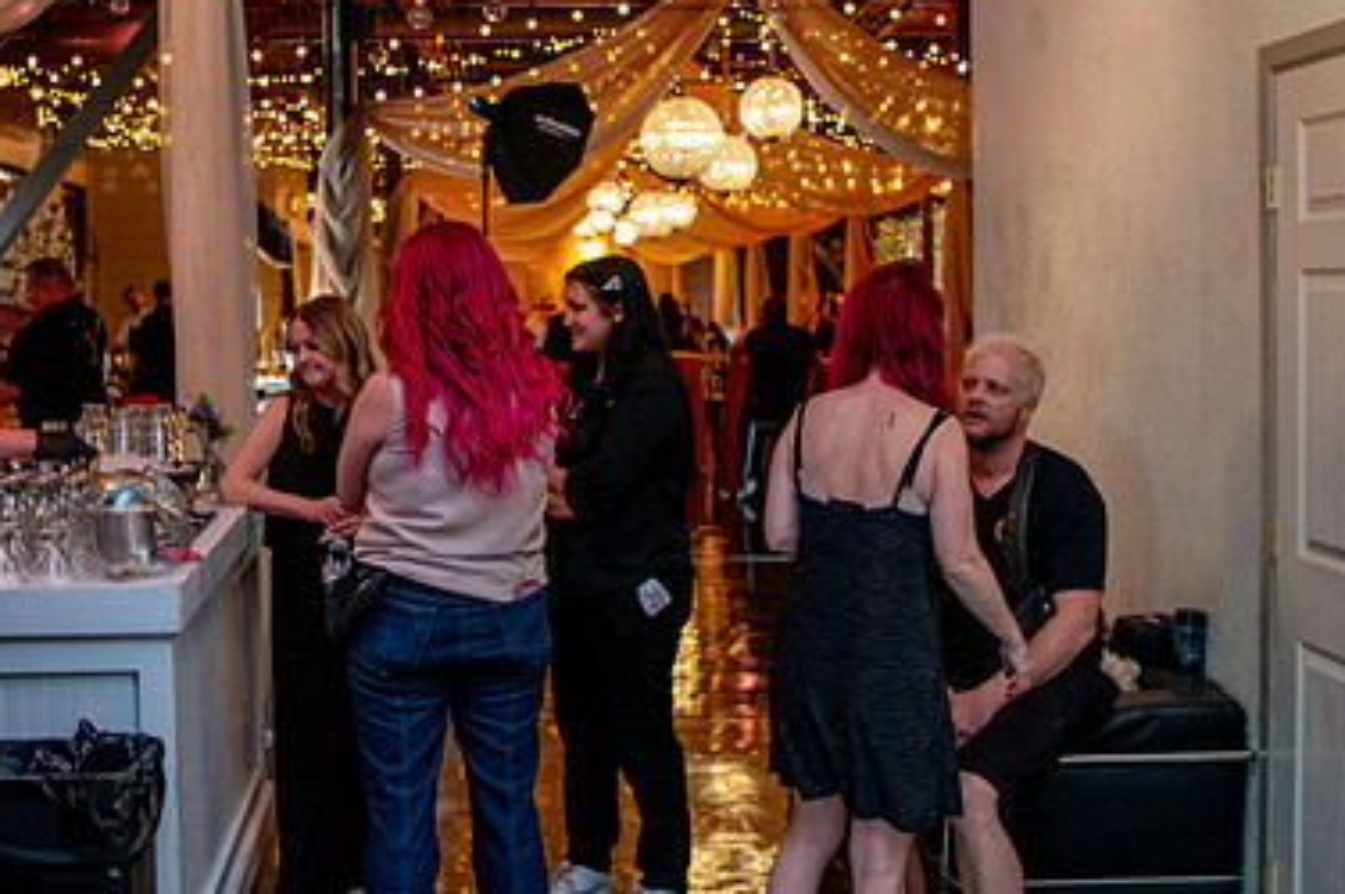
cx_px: 550
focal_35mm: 47
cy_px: 366
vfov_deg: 28.5
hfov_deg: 41.8
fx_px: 1754
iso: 2000
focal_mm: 26
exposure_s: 1/200
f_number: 4
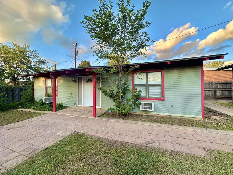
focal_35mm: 14
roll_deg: +0.1
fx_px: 94
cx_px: 116
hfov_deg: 102.1
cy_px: 88
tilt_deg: +1.8
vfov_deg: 85.7
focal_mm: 2.22
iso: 50
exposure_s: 1/99
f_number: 2.2
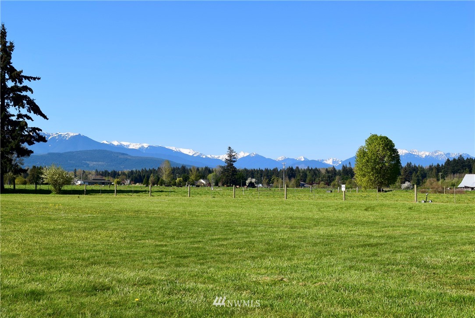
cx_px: 238
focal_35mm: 45
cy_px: 159
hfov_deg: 43.6
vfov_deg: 29.9
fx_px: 594
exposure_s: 1/500
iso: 400
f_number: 11
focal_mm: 30
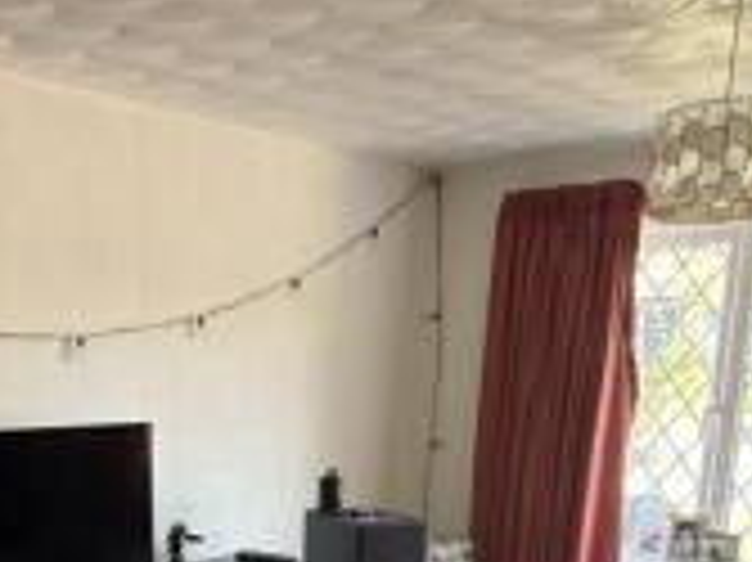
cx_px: 178
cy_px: 645
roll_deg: +0.4
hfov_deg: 37.9
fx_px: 1064
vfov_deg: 26.8
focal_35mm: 49
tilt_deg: -13.8
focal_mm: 2.22
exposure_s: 1/86
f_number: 2.2
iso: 400
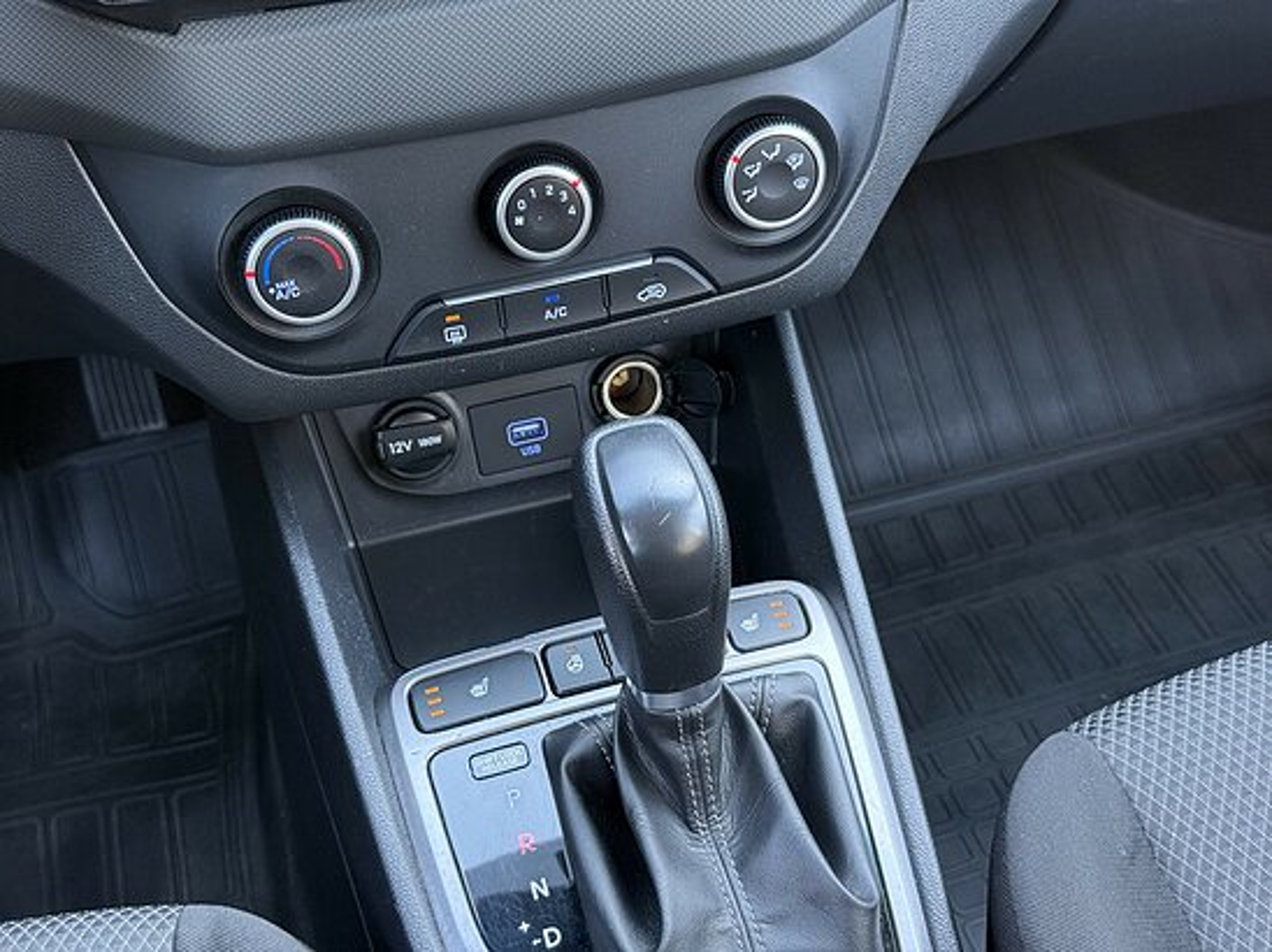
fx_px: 1762
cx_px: 636
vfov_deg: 30.2
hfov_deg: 39.7
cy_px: 476
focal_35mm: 48
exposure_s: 1/60
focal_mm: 6.76
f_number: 1.78
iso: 200
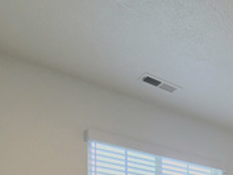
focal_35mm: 47
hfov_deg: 33.0
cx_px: 280
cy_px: 268
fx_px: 317
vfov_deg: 23.9
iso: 64
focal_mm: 2.2
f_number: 2.2
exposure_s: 1/60.2
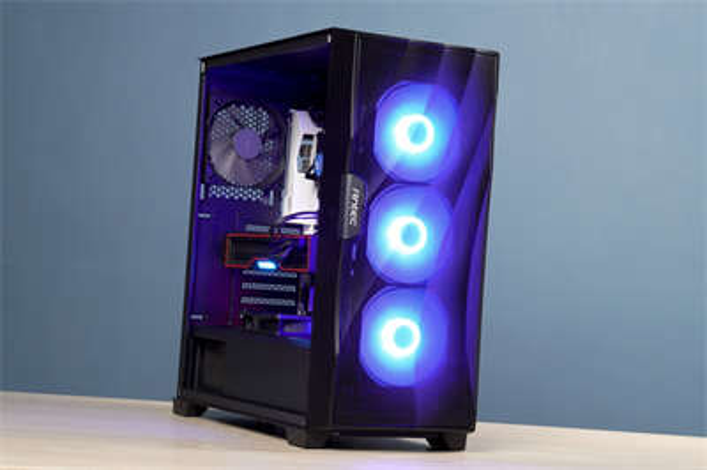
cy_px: 235
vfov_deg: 16.5
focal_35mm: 82
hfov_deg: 24.6
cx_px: 354
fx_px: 1619
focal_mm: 55
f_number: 9
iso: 100
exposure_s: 2
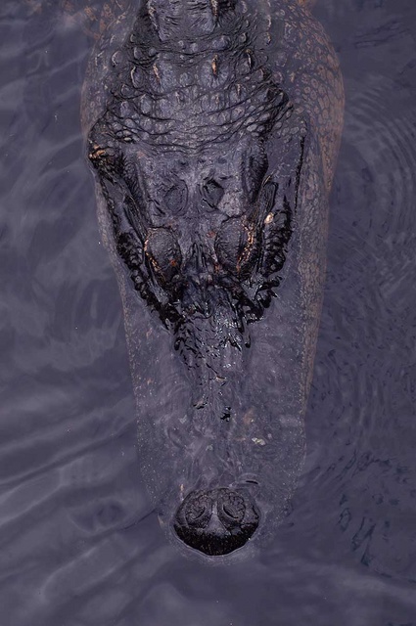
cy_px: 313
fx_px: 2737
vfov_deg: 13.1
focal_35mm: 158
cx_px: 208
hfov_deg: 8.7
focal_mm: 105
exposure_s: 1/180
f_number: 6.3
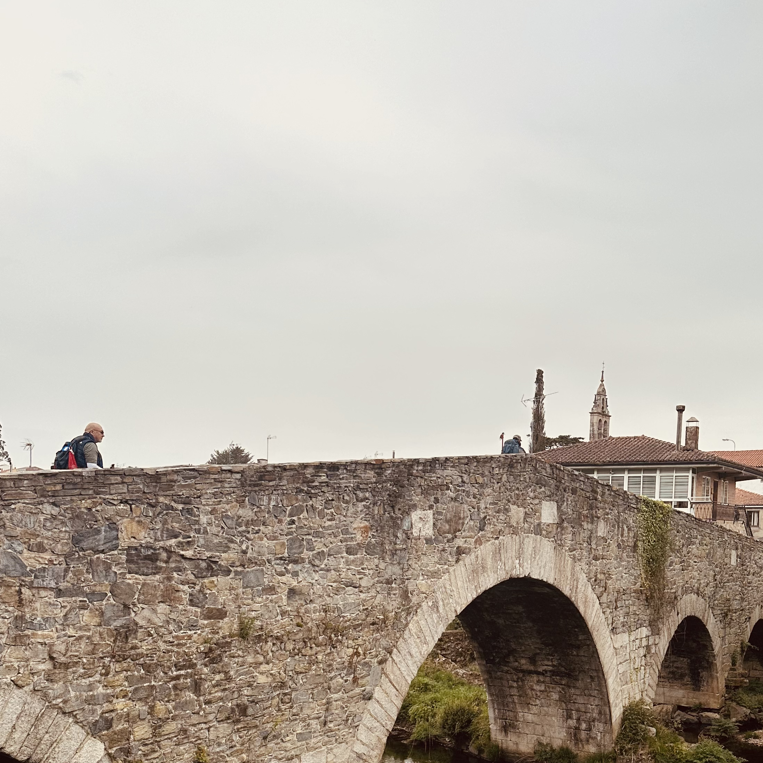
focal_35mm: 39
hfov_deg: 42.8
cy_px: 575
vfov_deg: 41.5
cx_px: 426
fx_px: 973
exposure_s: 1/3861
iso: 80
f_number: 1.78
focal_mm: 6.86
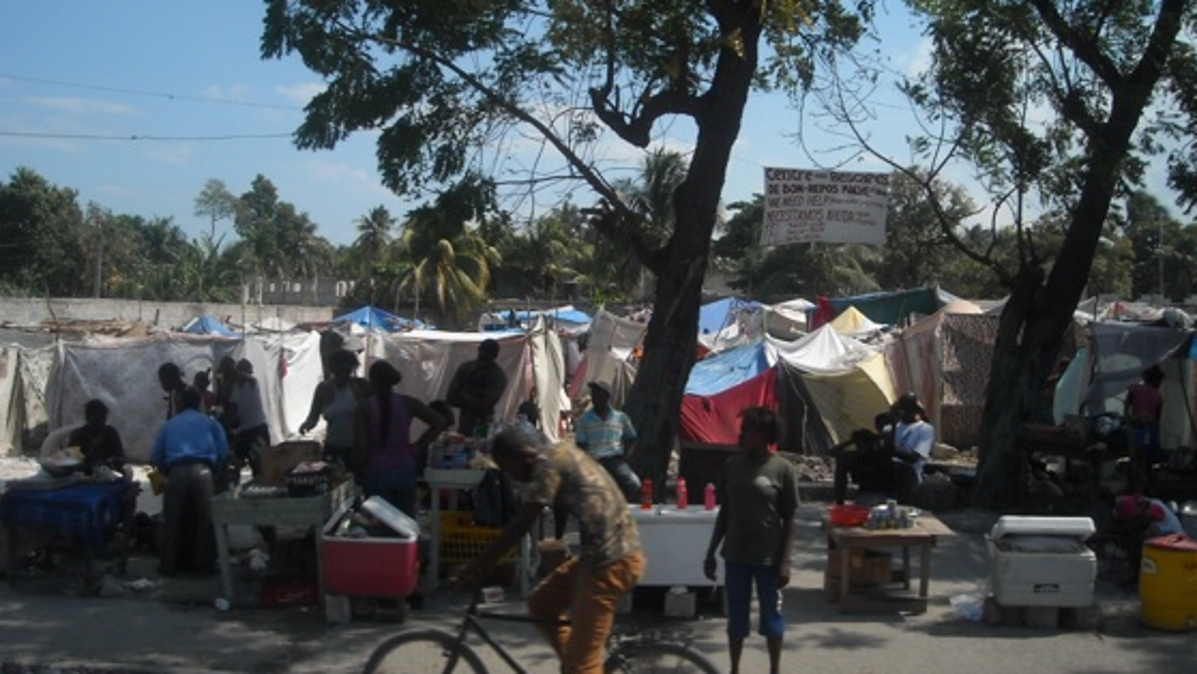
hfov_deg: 49.4
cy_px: 292
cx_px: 583
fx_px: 1301
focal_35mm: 41
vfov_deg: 29.0
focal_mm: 5.7
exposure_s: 1/458
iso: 64
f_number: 5.6
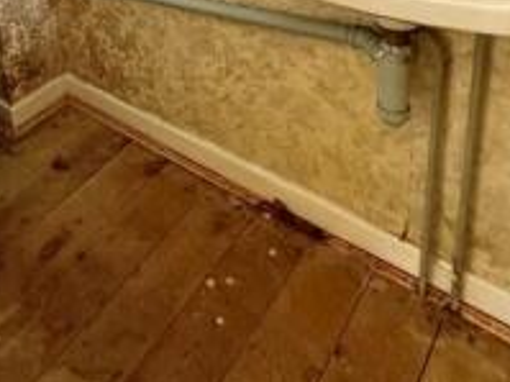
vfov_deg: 28.8
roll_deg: +5.6
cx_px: 111
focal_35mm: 41
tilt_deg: -17.1
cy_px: -112
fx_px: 604
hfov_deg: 43.9
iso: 500
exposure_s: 1/60
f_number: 2.2
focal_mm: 2.22
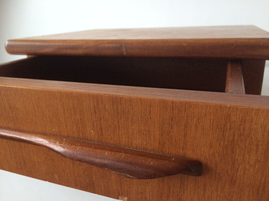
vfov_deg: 48.2
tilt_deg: -19.7
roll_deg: +2.8
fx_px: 225
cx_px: 134
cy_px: 100
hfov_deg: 61.7
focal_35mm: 29
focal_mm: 4.15
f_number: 2.2
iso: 320
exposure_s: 1/25
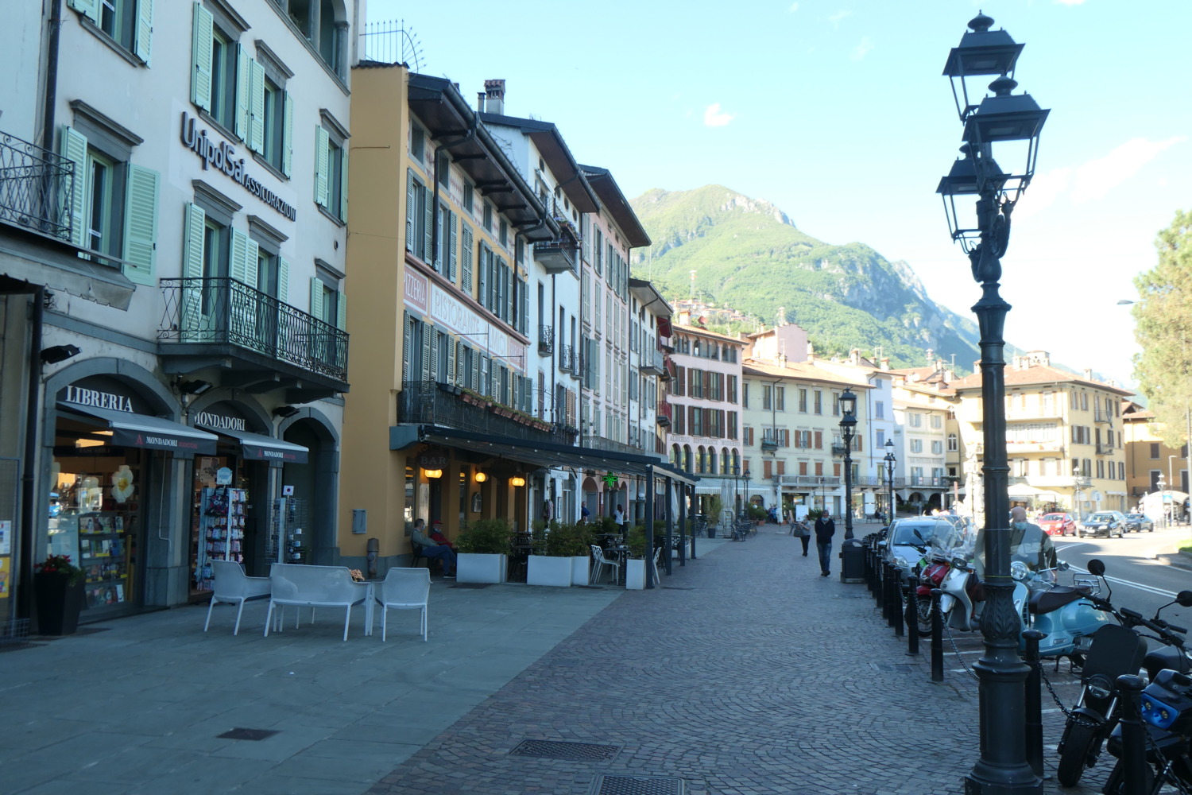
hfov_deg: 58.7
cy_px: 398
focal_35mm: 32
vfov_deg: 41.1
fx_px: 1059
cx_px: 596
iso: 200
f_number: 3.6
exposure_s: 1/320
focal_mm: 11.7
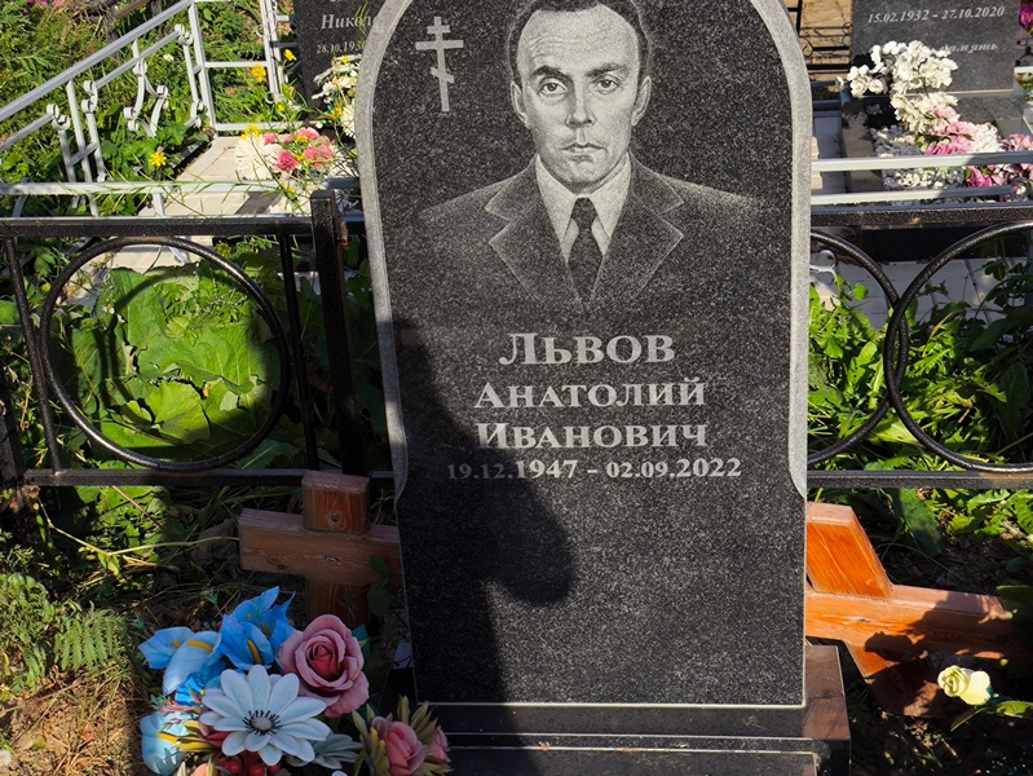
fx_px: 1493
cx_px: 516
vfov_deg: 29.1
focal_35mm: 50
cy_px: 388
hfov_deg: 38.2
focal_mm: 4.71
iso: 50
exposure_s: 1/1622
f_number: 1.7
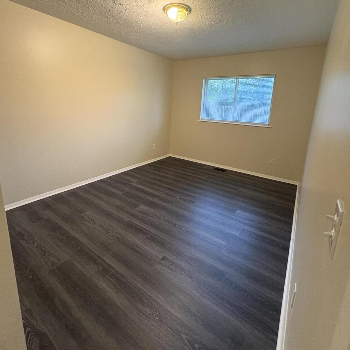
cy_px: 145
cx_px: 176
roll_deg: -3.2
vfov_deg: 83.2
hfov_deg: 84.0
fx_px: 194
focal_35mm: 17
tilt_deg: -11.6
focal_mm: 2.22
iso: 320
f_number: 2.2
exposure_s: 1/60
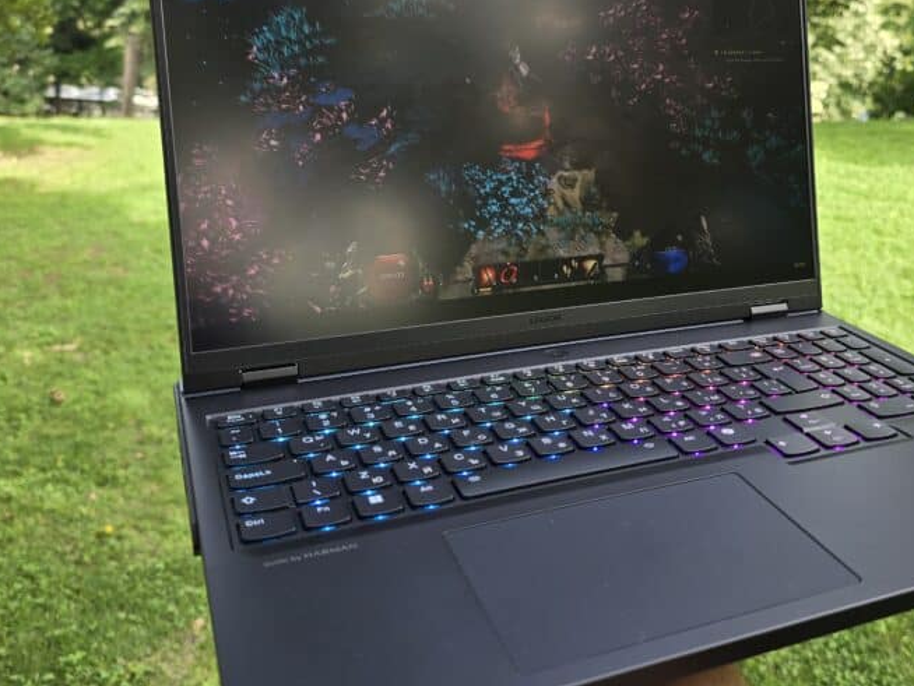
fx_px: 951
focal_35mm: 36
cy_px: 240
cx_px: 553
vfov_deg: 39.3
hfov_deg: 51.0
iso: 12
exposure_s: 1/83
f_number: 1.7
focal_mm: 6.3
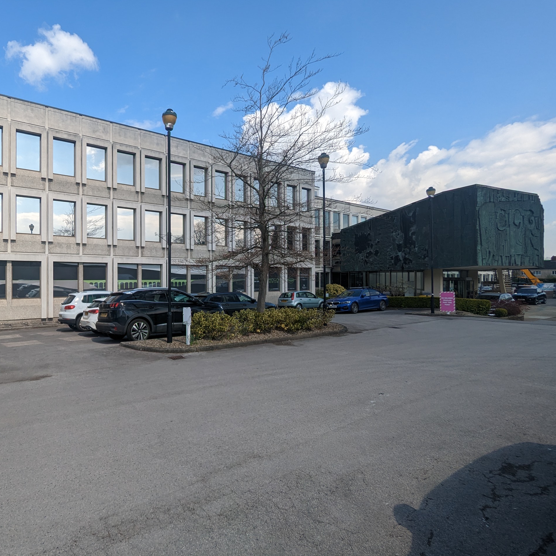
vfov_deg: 77.7
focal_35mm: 19
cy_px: 278
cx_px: 188
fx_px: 345
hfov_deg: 75.4
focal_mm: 2.35
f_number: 2.2
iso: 49
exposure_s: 1/1439
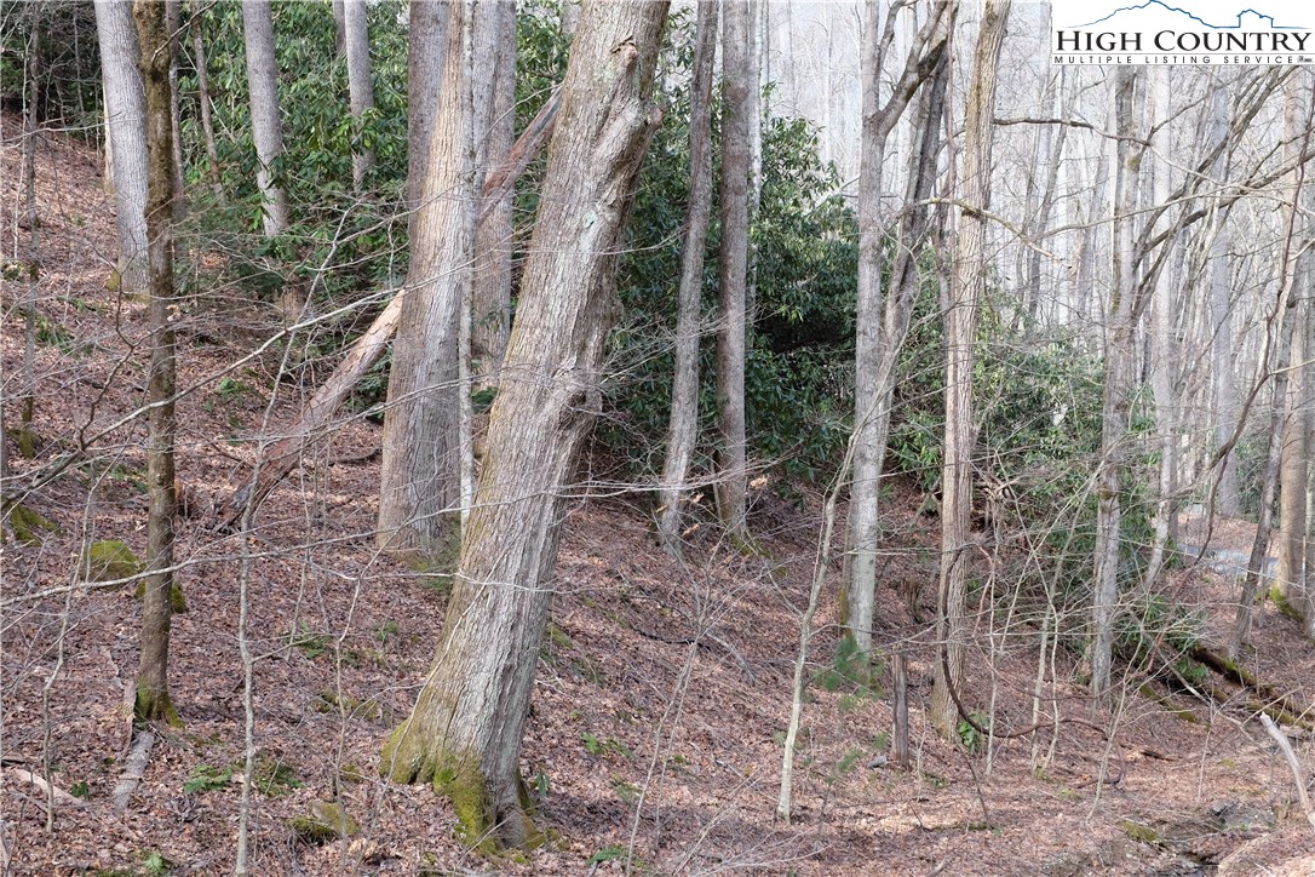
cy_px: 438
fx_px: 1753
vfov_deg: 28.1
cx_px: 658
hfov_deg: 41.1
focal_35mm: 48
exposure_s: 1/140
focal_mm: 32
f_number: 5.6
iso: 400
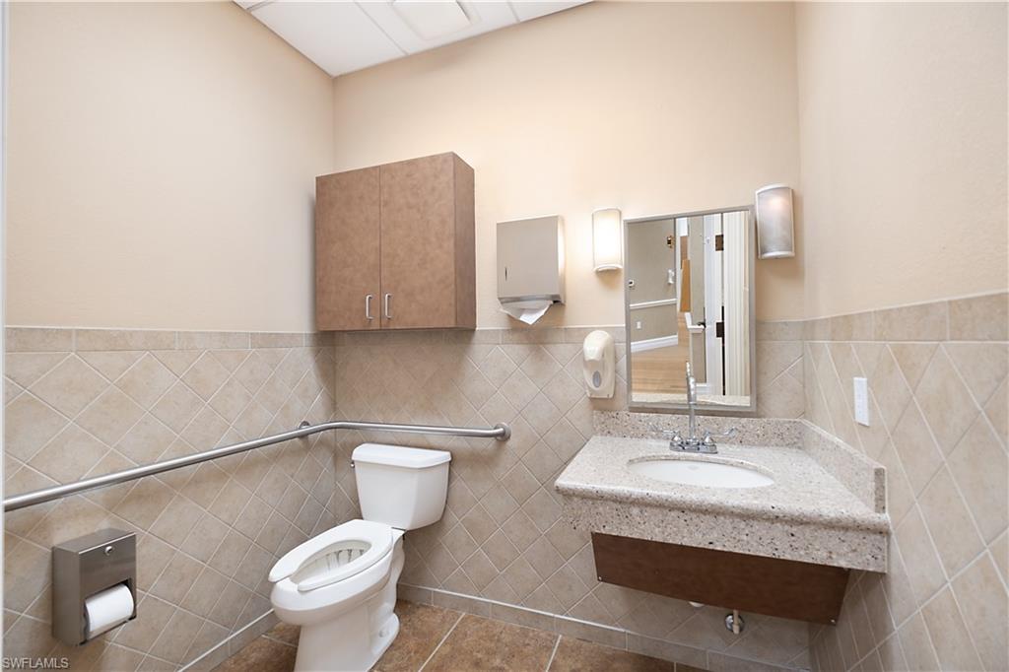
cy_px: 336
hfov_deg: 100.4
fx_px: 420
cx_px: 504
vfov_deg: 77.3
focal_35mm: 15
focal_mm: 10
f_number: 4
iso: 200
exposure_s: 1/8
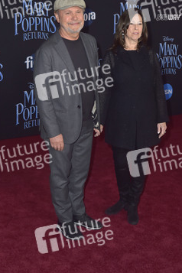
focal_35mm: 56
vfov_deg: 35.6
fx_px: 425
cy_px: 121
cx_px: 97
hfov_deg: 24.2
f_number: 6.3
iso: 400
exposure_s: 1/250
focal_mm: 50
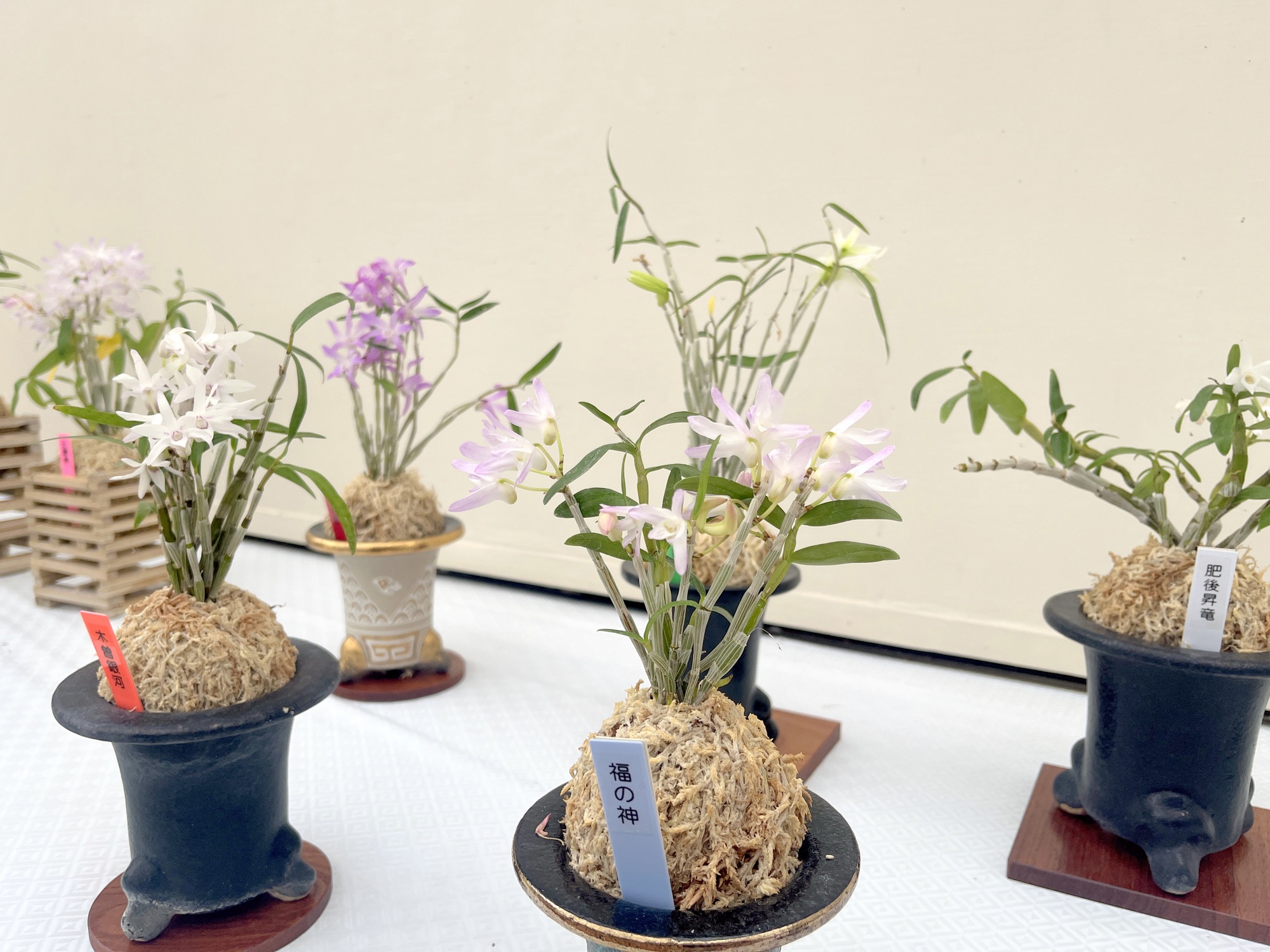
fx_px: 954
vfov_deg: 53.1
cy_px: 476
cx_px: 635
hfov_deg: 67.3
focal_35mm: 26
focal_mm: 5.1
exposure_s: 1/520
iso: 50
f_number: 1.6
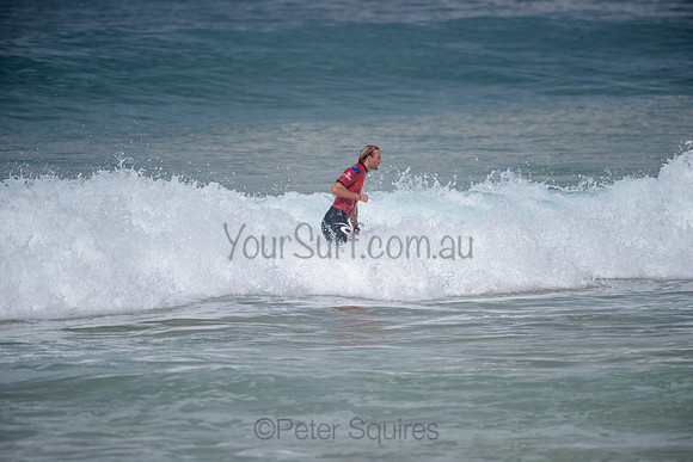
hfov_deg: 4.1
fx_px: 9627
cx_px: 346
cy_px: 231
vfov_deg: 2.8
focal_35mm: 500
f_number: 5.6
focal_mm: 500
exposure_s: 1/2000
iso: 180
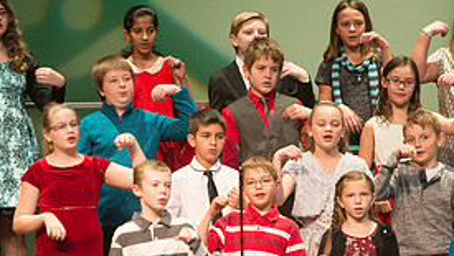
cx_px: 220
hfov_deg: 4.9
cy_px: 237
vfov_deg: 2.8
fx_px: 5323
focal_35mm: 442
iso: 2500
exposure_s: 1/250
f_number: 2.8
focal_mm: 200
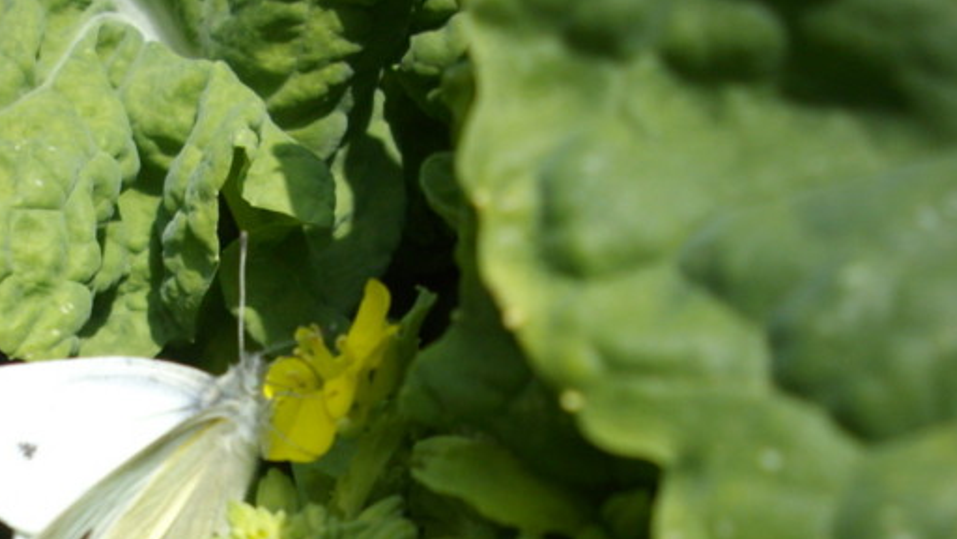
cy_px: 578
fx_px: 1700
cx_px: 256
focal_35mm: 67
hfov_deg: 31.0
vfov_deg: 17.4
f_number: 5.6
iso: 80
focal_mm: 6.2
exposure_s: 1/250
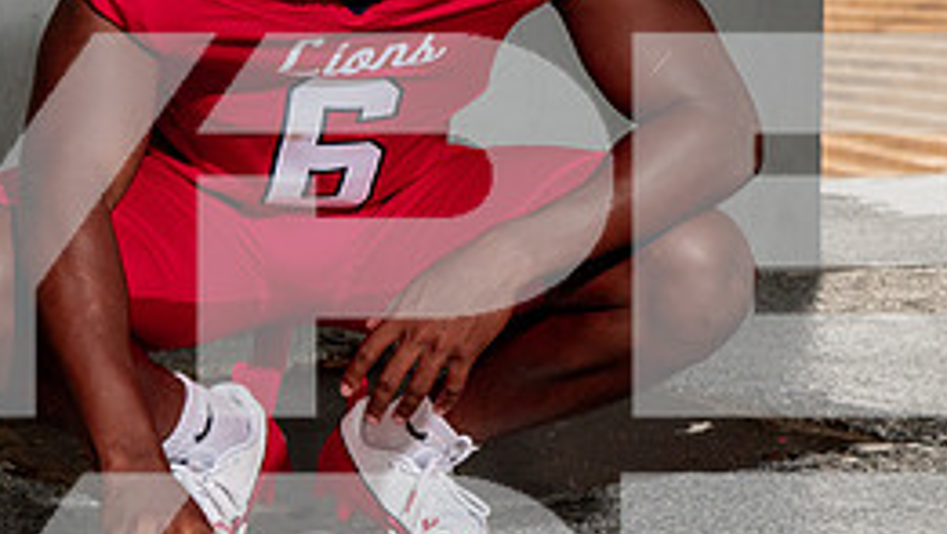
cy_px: 227
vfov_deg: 10.8
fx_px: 2813
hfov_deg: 18.8
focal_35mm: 112
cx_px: 127
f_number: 7.1
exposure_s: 1/250
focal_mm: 48
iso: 800
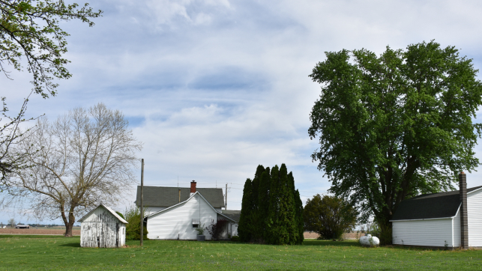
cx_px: 274
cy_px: 178
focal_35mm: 33
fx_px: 422
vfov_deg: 35.4
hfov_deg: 59.2
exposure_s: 1/500
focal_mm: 18
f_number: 8
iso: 140
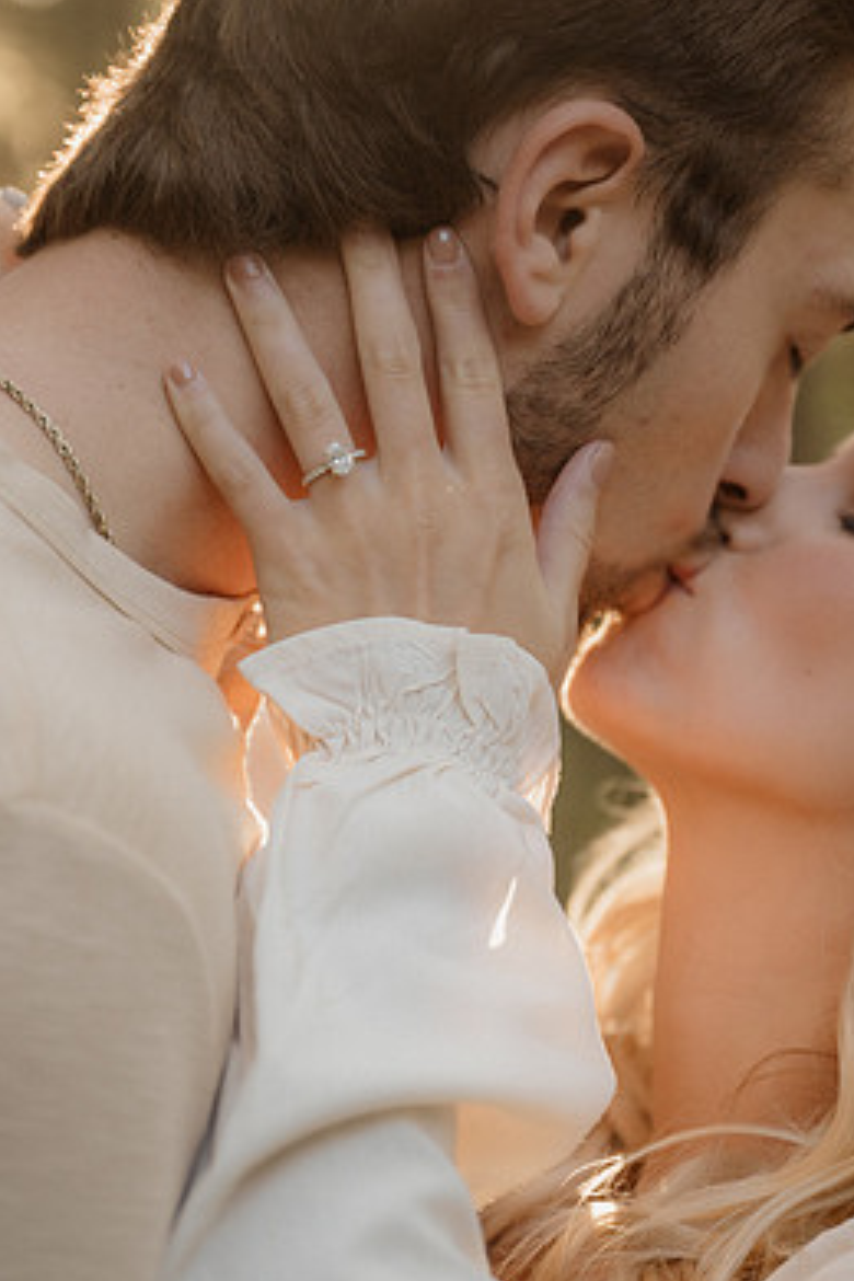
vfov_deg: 16.9
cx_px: 489
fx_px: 4305
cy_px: 644
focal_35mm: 121
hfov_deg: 11.3
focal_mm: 70
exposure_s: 1/125
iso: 500
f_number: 2.8
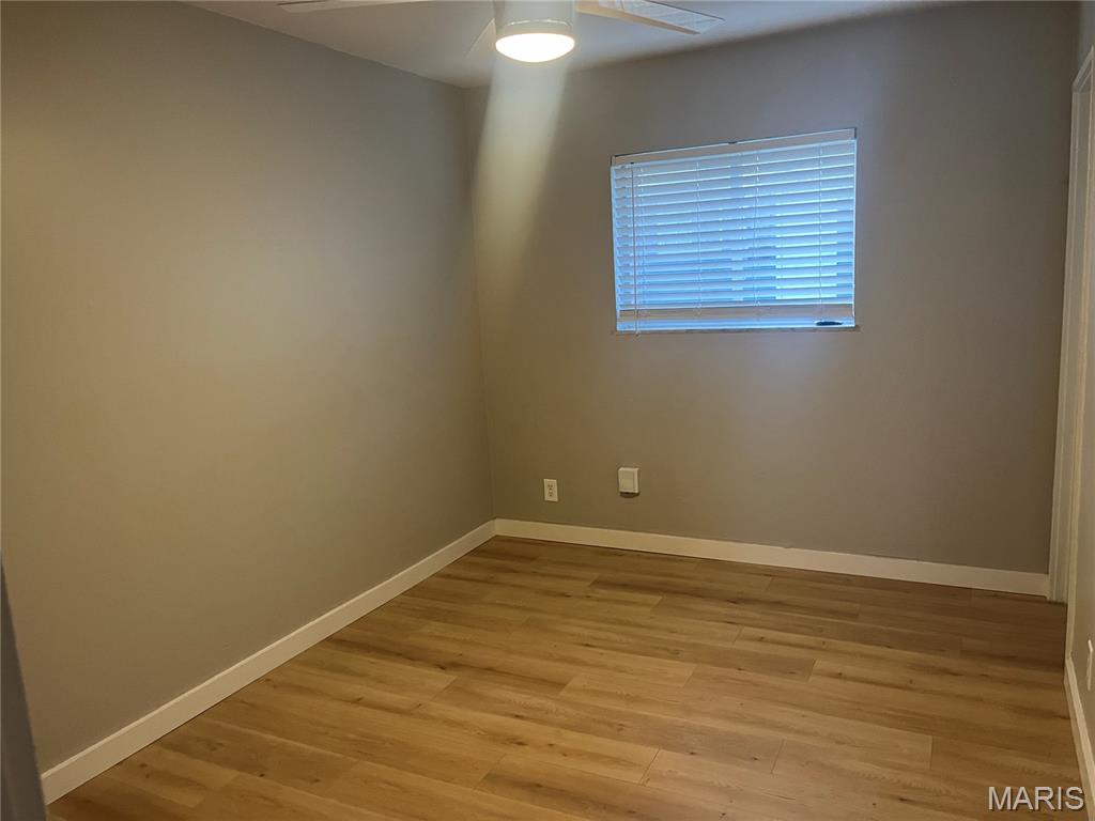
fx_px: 822
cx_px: 548
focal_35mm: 26
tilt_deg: -9.8
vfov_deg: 53.1
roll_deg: +2.8
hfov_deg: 67.3
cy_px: 410
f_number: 1.6
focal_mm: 5.1
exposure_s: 1/40
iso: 400
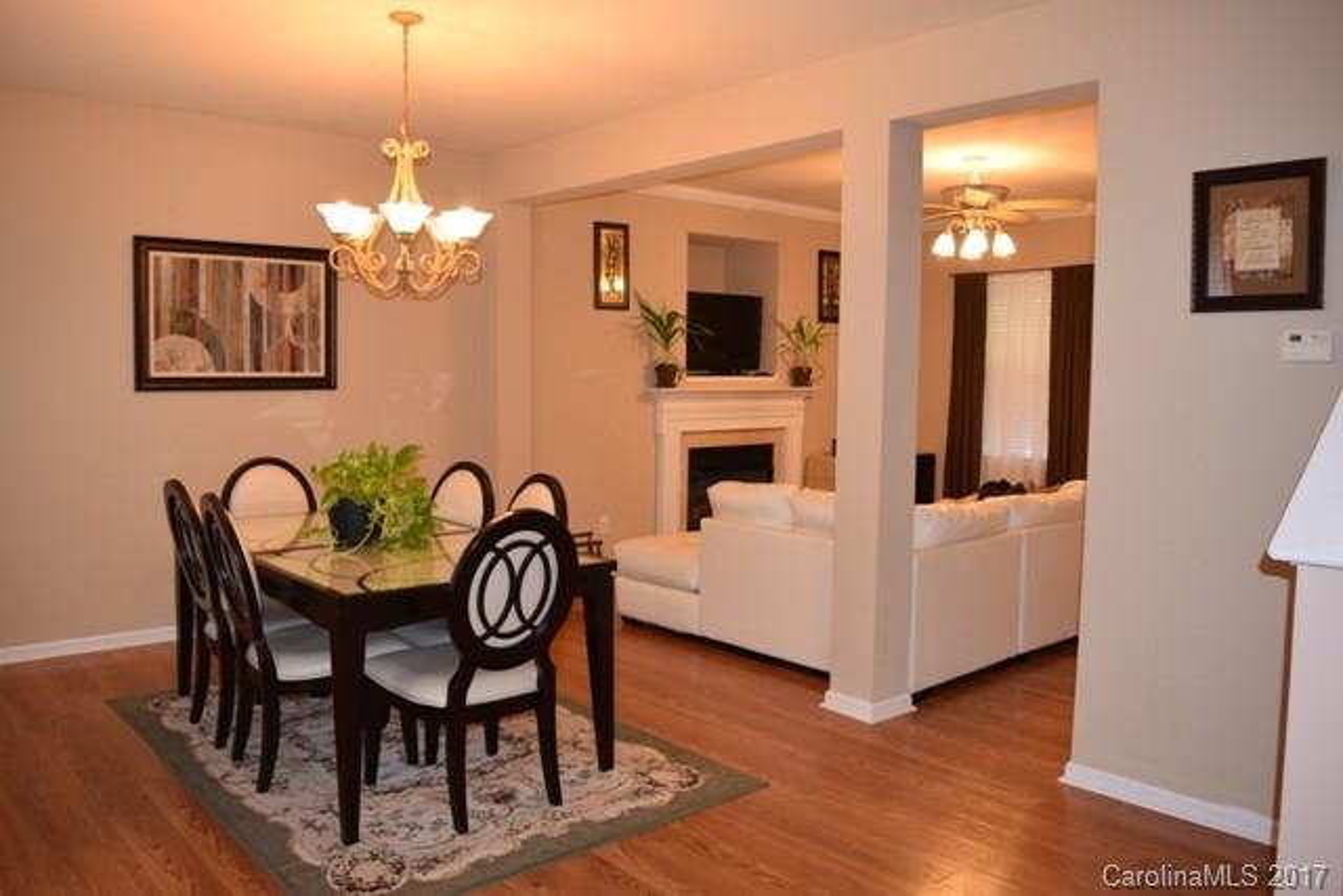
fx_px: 1007
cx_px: 672
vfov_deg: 48.0
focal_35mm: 27
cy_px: 448
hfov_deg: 67.4
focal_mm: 18
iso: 800
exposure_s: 1/80
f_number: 4.5
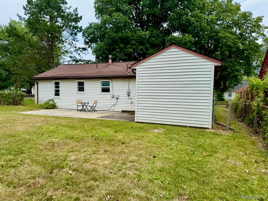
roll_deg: -1.1
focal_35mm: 24
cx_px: 134
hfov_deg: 71.6
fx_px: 186
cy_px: 100
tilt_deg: -2.1
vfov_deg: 56.8
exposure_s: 1/2370
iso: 80
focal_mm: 6.76
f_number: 1.78
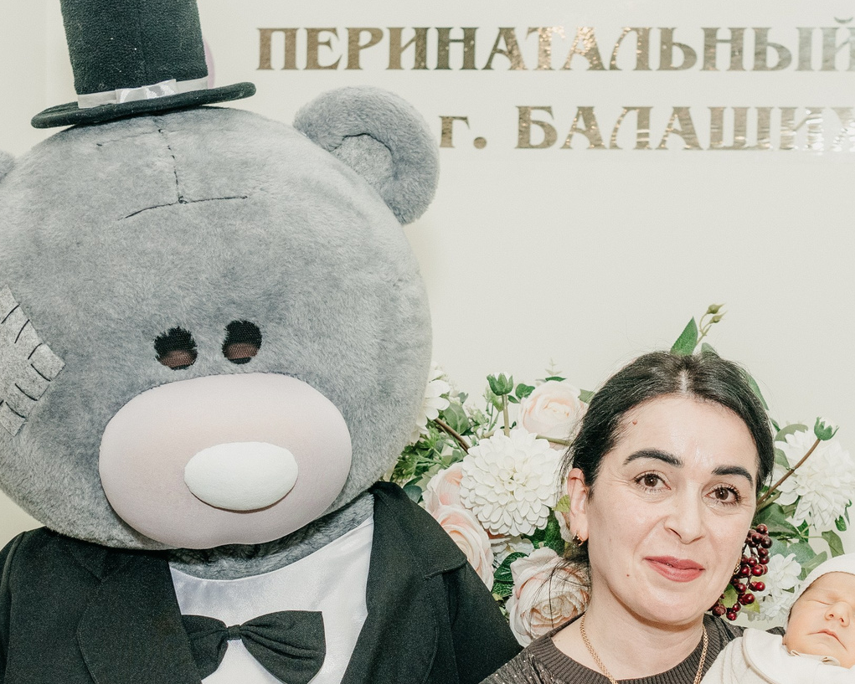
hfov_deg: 27.0
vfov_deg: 21.4
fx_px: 1771
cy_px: 596
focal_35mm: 70
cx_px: 576
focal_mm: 24
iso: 320
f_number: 4.5
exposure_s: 1/160
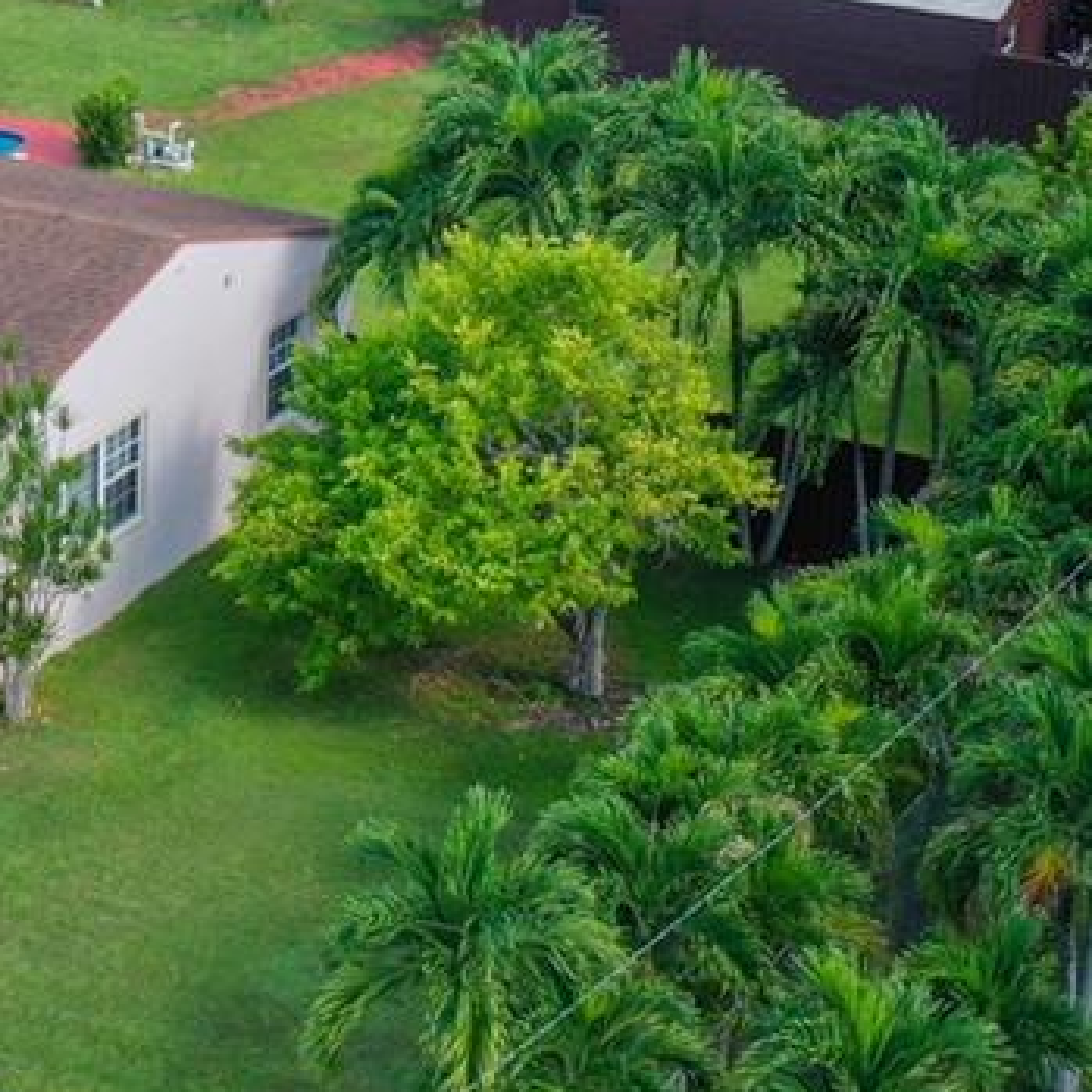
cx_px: -156
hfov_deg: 15.5
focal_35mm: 109
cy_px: 235
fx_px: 3890
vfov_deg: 15.9
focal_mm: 10.26
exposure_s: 1/80
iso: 100
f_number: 7.1
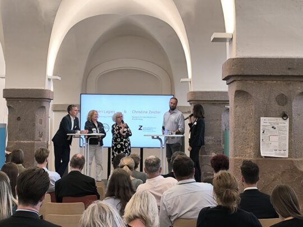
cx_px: 152
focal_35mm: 72
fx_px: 630
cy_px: 114
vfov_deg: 20.4
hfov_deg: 27.0
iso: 320
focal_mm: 6.14
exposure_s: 1/100
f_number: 1.65
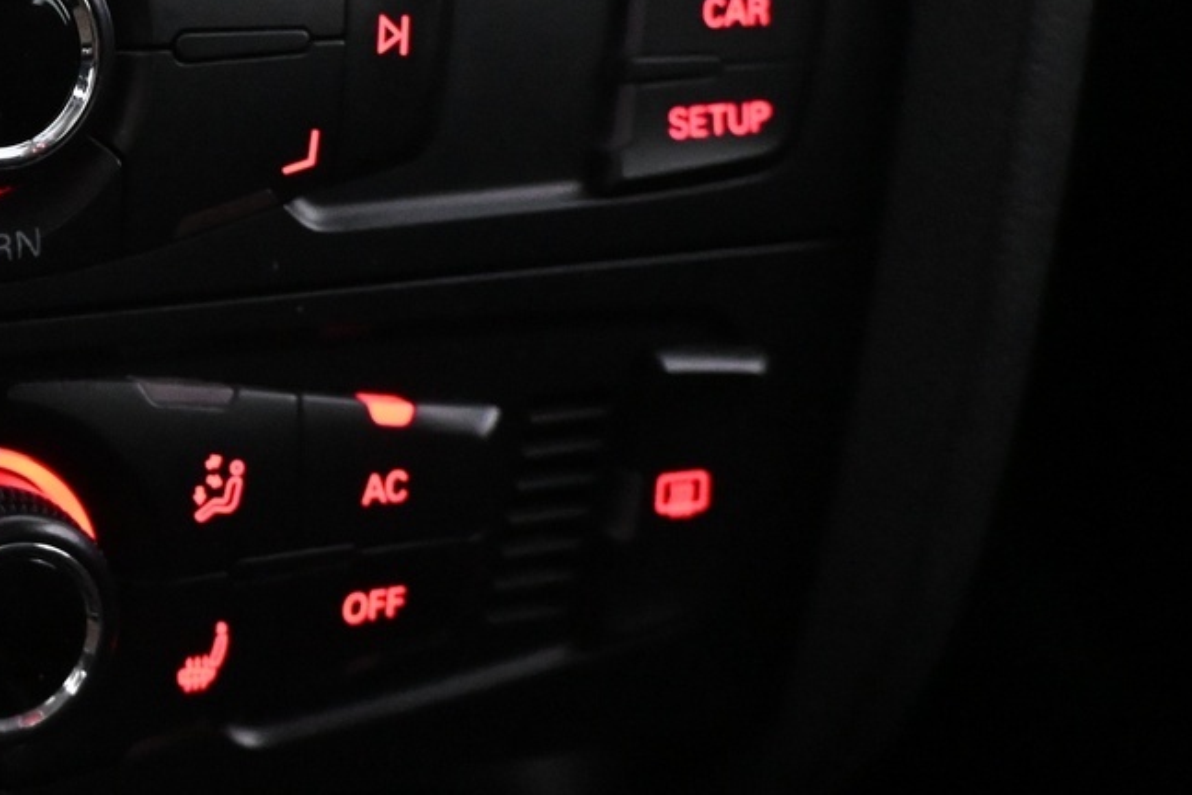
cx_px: -243
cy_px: 199
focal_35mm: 60
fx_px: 1987
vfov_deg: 22.4
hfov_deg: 28.9
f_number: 3.5
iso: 5600
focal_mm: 16
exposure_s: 1/60
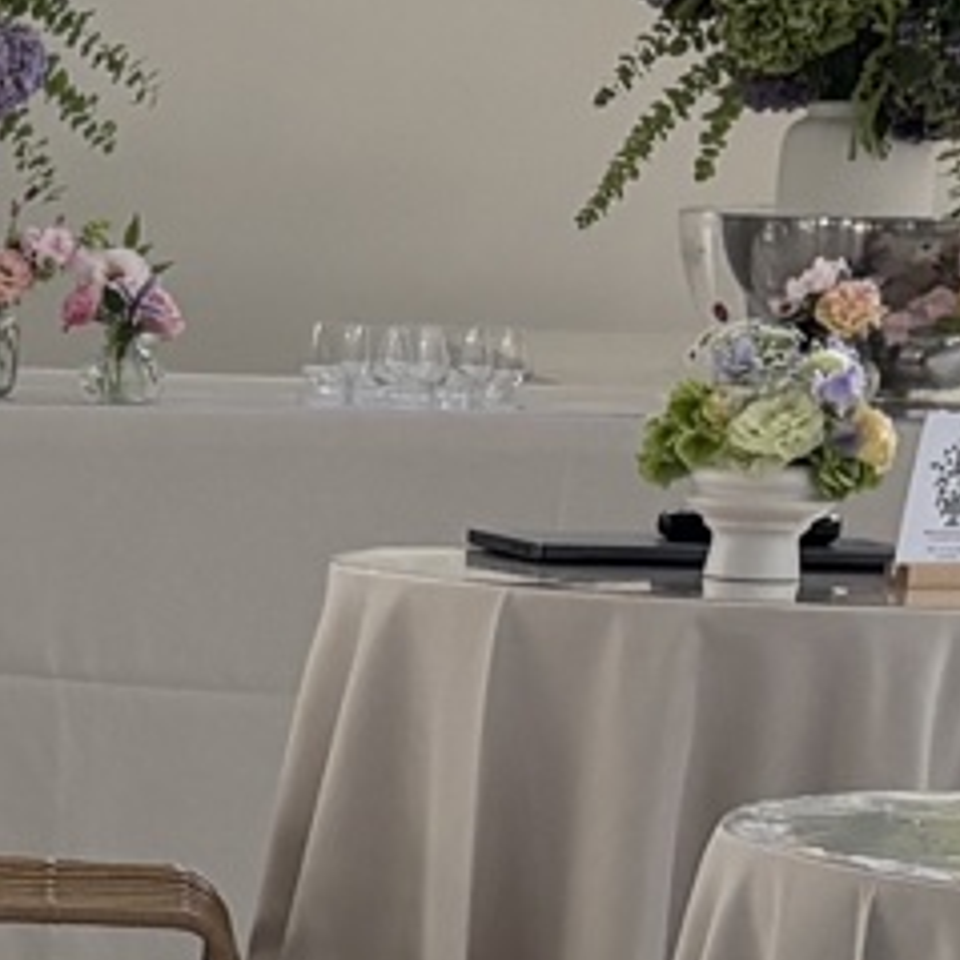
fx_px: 6024
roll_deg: -0.7
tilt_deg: -12.2
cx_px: -2261
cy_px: 1081
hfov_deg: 7.6
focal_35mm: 192
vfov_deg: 9.0
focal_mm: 5.96
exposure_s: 1/257
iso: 50
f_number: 1.6
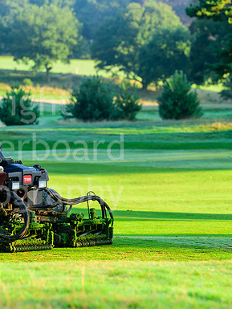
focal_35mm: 232
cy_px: 154
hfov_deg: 6.4
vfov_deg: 8.5
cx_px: 22
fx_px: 2072
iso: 500
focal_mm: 160
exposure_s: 1/400
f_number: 5
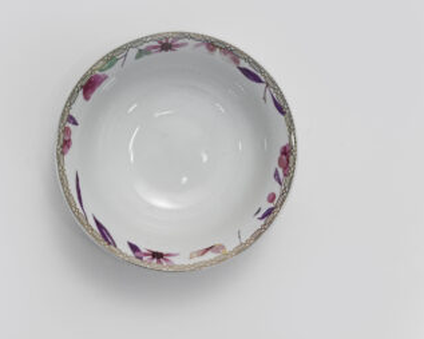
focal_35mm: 84
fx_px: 1055
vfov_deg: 18.3
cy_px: 159
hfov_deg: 22.7
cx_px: 178
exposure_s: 1/100
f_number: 13
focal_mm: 66
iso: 3200
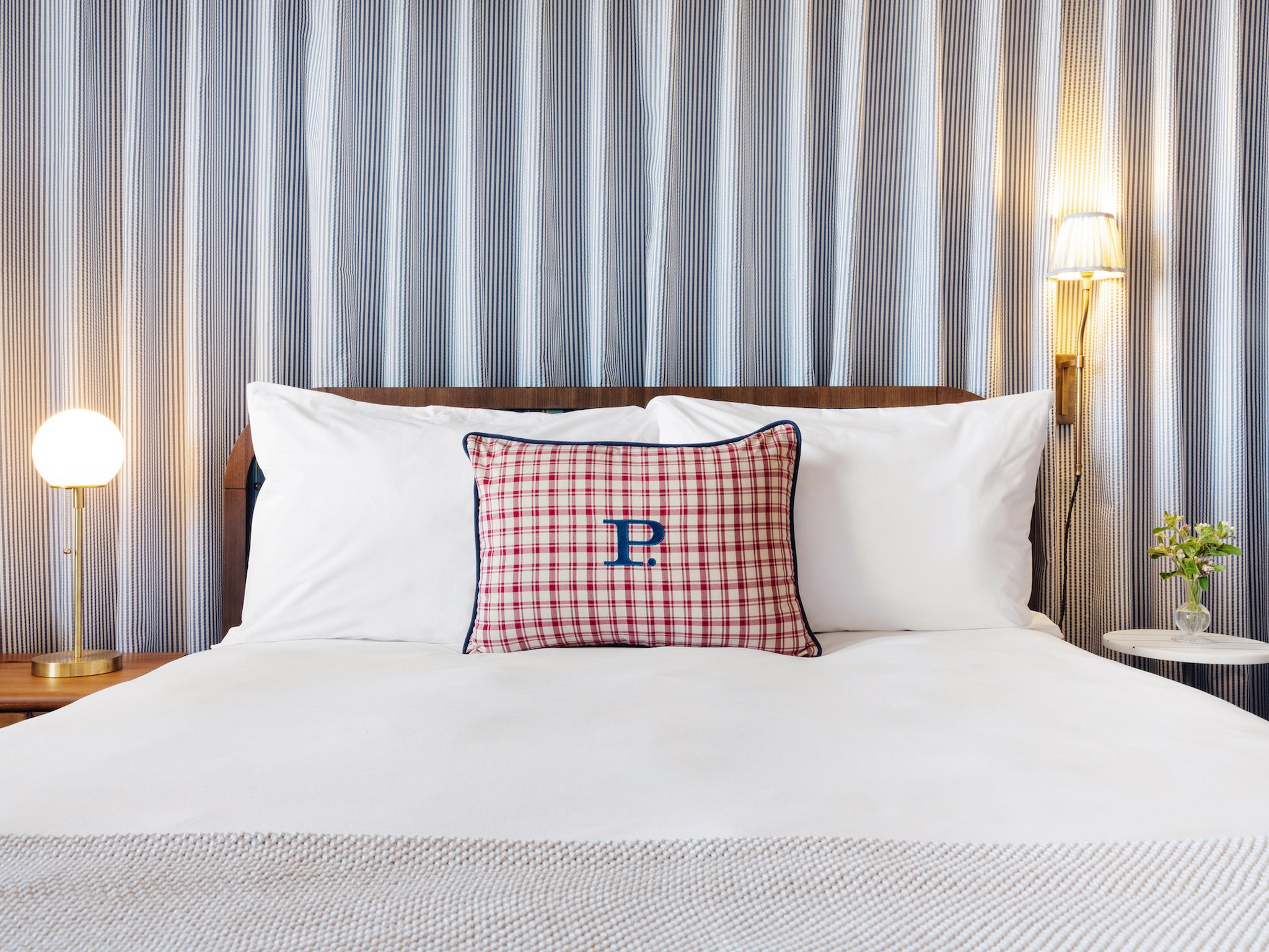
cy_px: 476
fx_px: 1136
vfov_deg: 45.4
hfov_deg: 58.4
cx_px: 634
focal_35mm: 31
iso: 500
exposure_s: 1
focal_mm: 39.6
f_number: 20
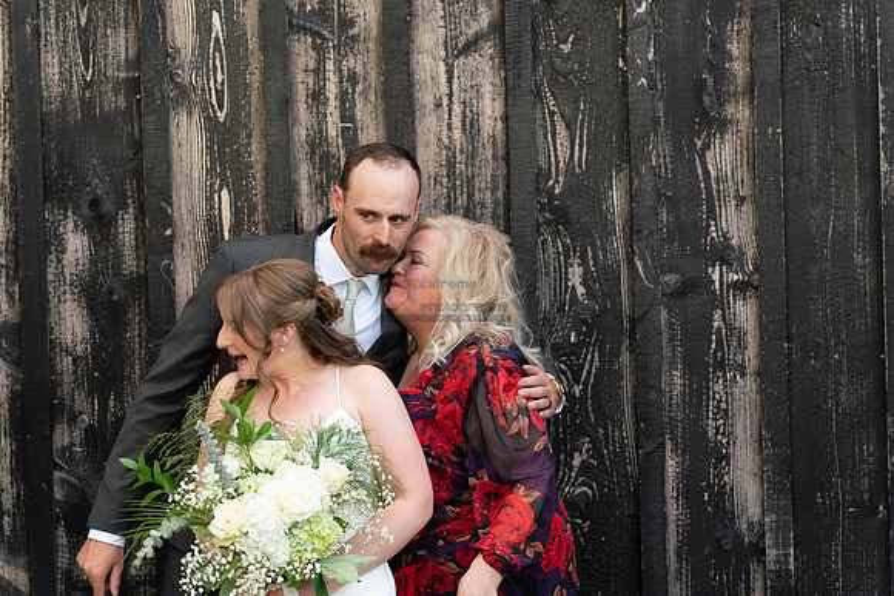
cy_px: 298
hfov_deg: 20.2
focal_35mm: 101
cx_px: 447
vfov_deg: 13.6
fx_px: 2509
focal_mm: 101
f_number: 3.5
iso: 400
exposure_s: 1/320
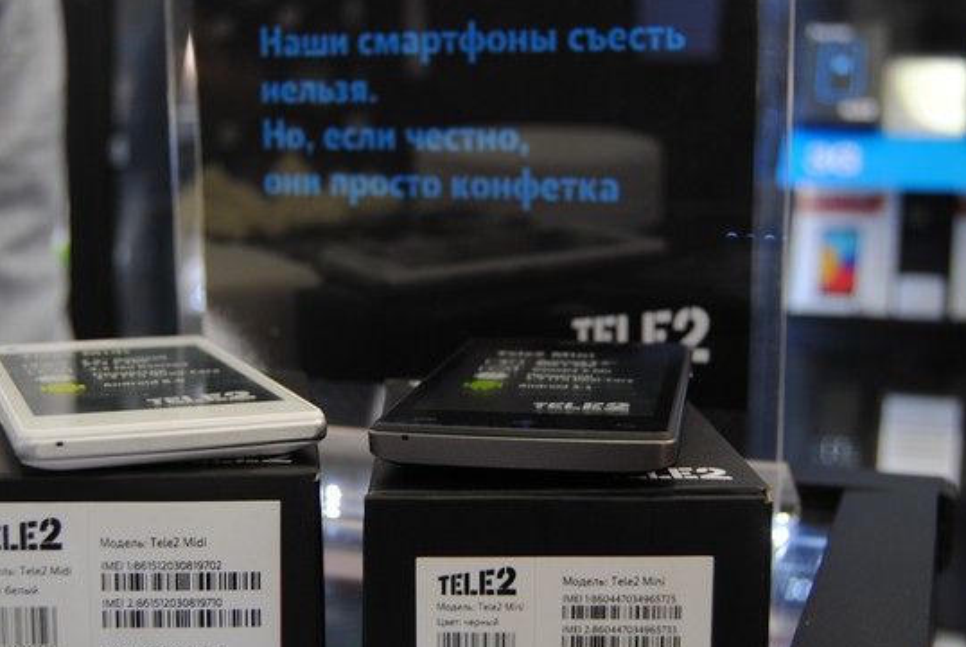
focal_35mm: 58
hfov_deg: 34.4
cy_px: 332
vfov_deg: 23.4
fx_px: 1558
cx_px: 415
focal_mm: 26
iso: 200
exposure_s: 1/50
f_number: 4
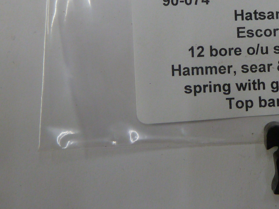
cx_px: 242
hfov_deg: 33.9
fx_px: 435
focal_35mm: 54
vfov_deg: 26.3
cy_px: 27
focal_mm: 4.1
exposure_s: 1/30
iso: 200
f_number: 3.3
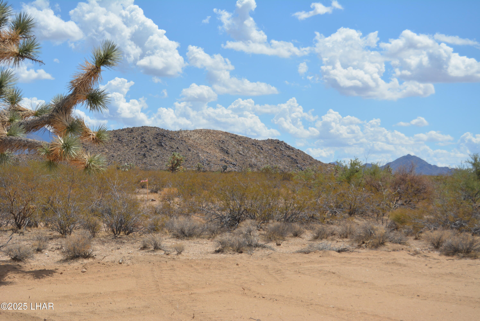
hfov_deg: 24.6
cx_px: 240
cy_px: 160
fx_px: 1101
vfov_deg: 16.6
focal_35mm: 82
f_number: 7.1
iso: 400
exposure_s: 1/2000
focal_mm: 55
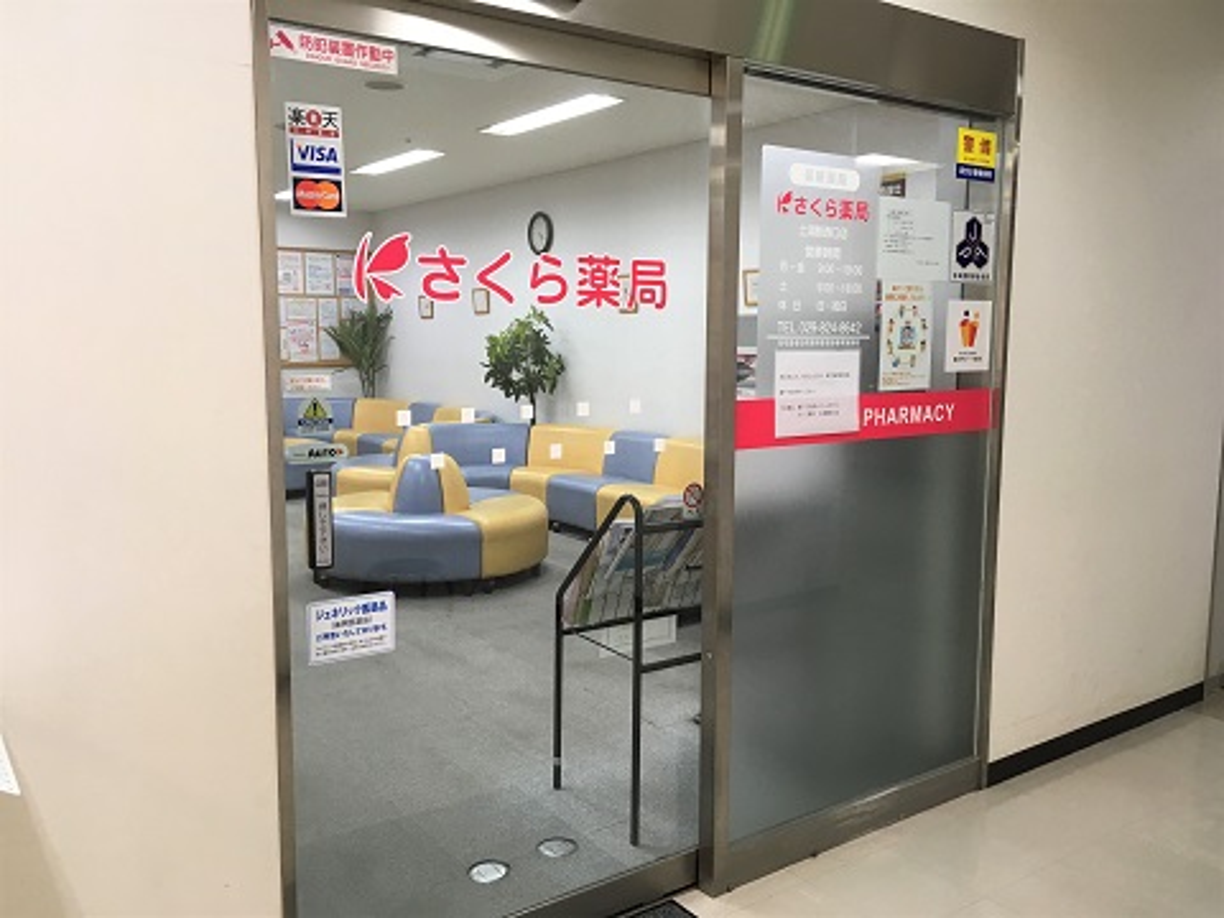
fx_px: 1025
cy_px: 459
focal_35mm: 29
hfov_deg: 61.7
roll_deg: +0.3
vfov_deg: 48.2
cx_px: 612
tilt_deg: -8.8
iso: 40
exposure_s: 1/30
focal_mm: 4.15
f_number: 2.2
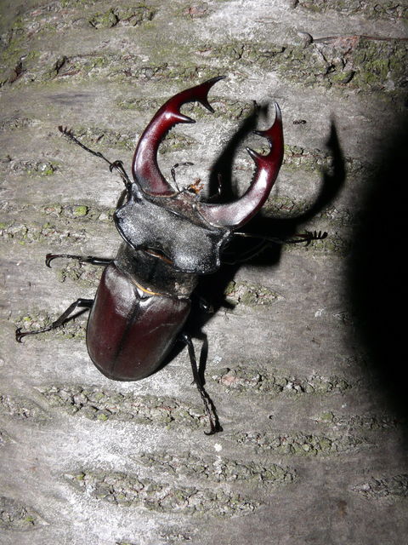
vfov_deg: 52.6
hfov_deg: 40.7
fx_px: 550
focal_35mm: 35
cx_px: 204
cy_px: 272
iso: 200
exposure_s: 1/250
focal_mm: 7.4
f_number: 11
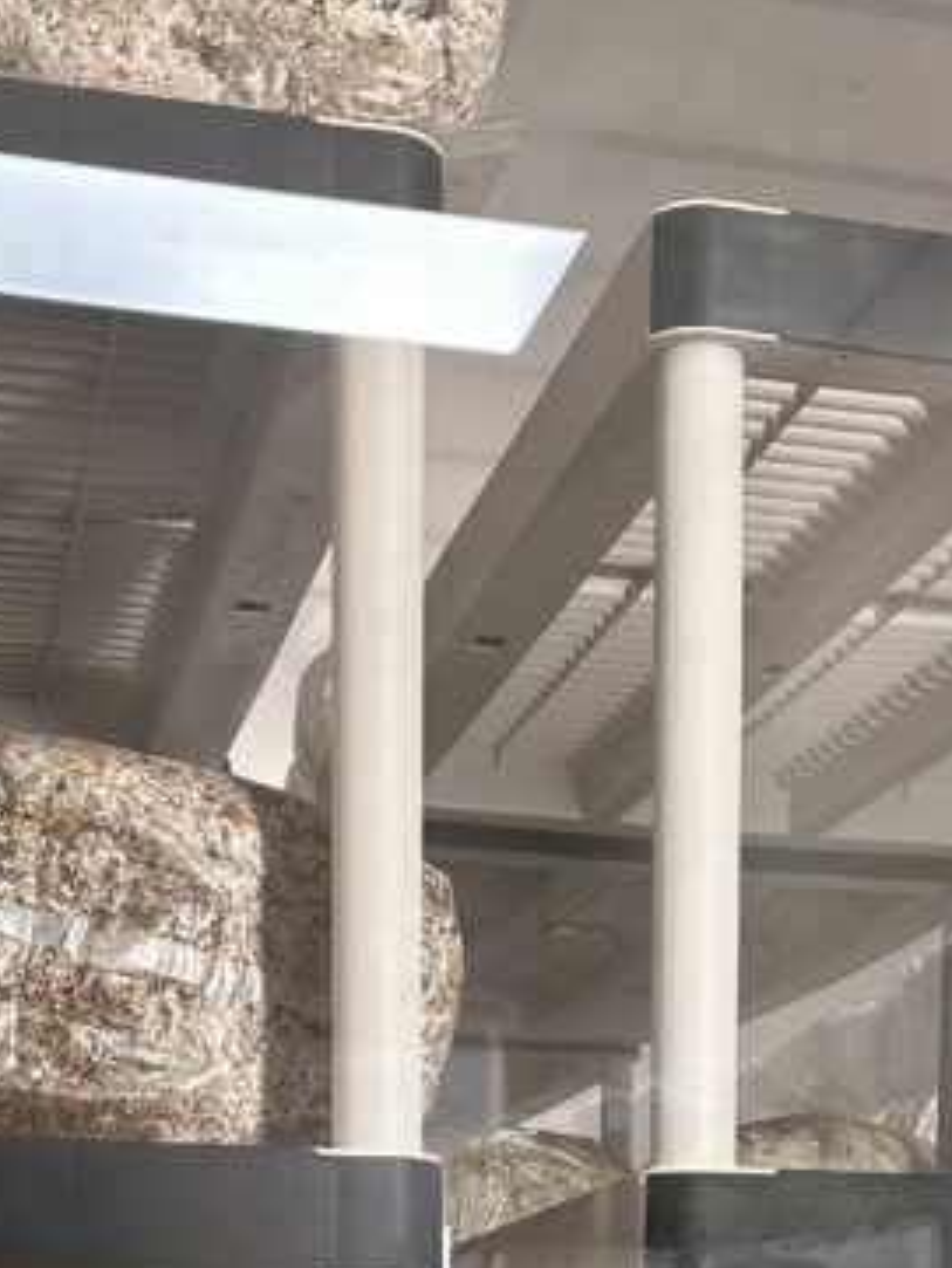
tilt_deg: -2.1
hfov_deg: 21.6
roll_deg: -0.3
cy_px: 1619
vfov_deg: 25.0
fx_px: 2492
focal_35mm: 68
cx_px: 537
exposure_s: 1/60
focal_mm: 6.86
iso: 125
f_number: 1.78
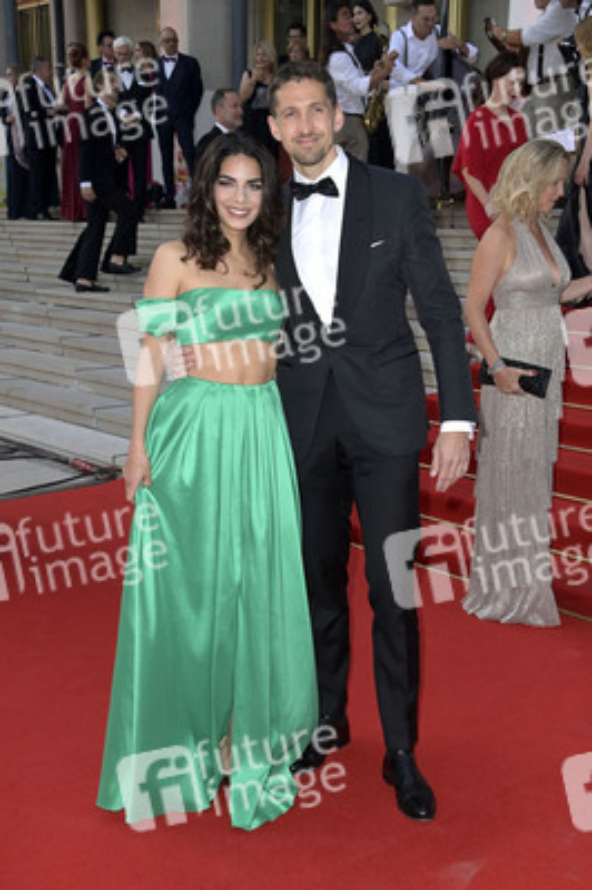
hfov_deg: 29.8
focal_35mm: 45
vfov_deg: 43.6
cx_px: 296
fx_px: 1112
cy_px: 445
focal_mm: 45
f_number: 5.6
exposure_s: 1/250
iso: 1000
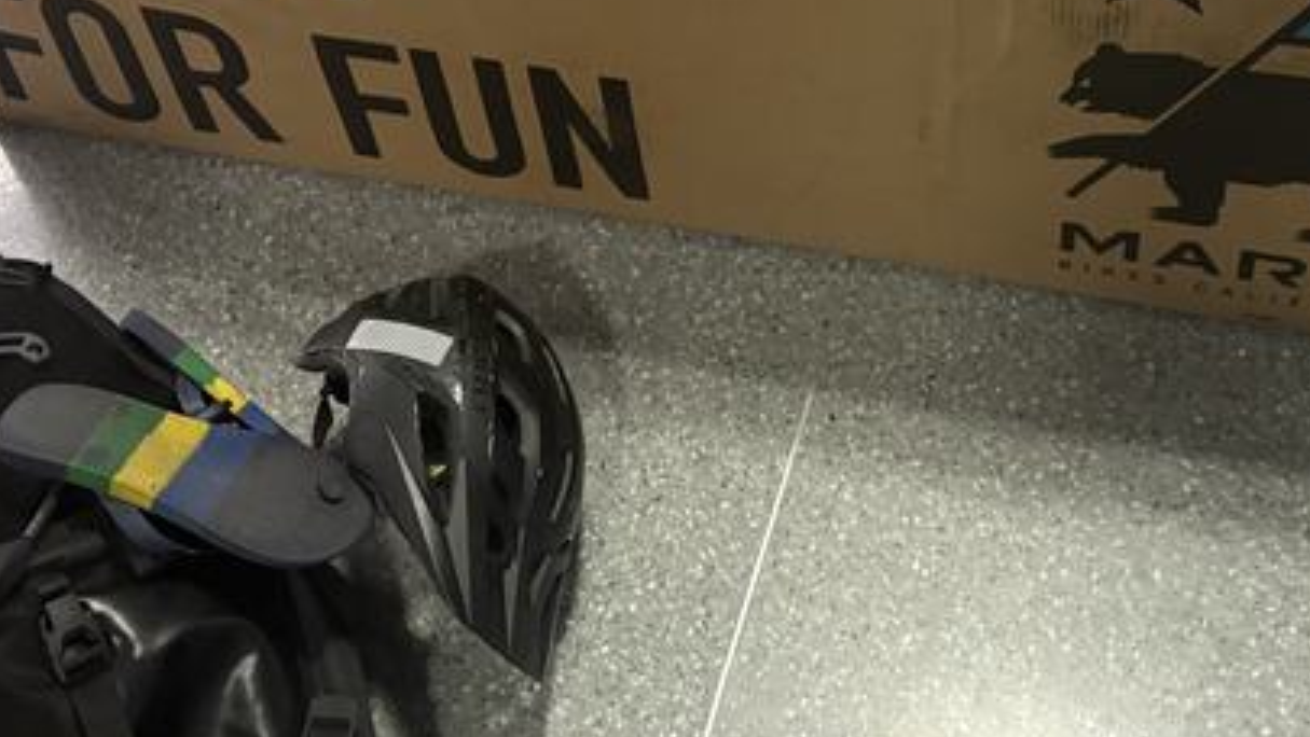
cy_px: -220
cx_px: 789
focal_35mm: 56
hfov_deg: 37.1
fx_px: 1946
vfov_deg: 19.8
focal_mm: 5.96
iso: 320
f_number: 1.6
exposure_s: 1/60
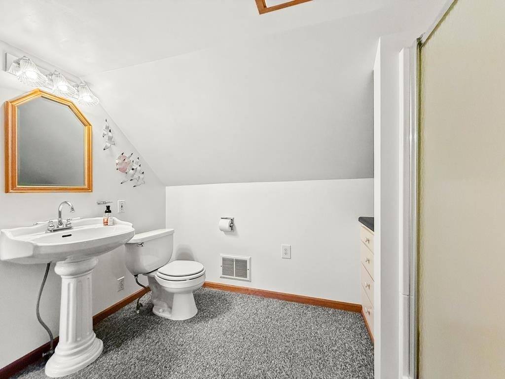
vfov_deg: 85.7
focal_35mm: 14
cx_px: 252
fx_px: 204
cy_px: 190
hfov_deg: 102.1
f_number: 2.2
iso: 200
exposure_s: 1/60
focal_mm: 2.22
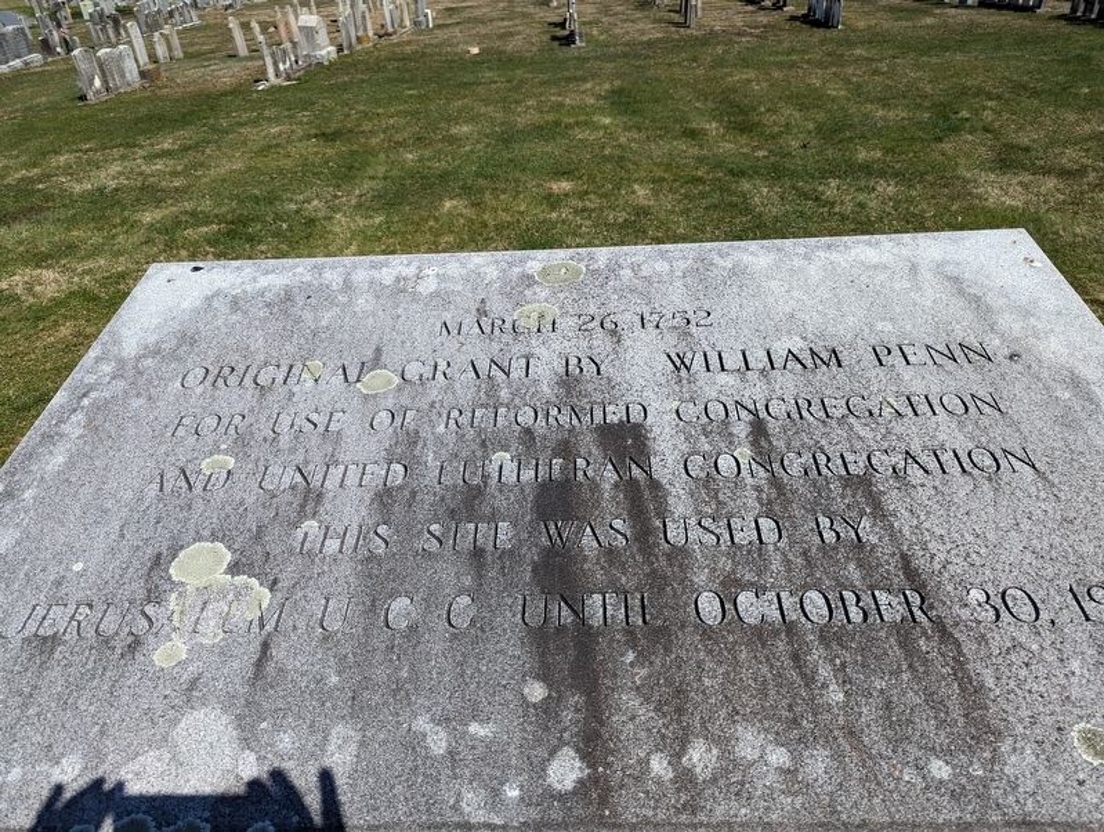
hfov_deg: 71.5
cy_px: 416
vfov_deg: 57.0
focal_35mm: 24
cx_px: 552
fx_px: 767
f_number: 1.85
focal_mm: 6.81
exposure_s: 1/2217
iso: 47
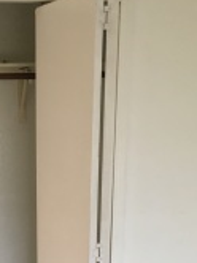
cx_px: 14
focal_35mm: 64
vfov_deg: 29.0
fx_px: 487
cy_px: 242
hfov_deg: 22.3
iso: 64
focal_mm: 4.15
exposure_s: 1/30
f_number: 2.2
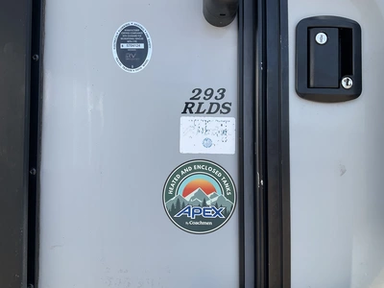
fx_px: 322
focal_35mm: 29
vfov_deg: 48.2
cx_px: 192
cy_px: 144
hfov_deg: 61.7
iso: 25
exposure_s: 1/739
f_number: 1.8
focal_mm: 3
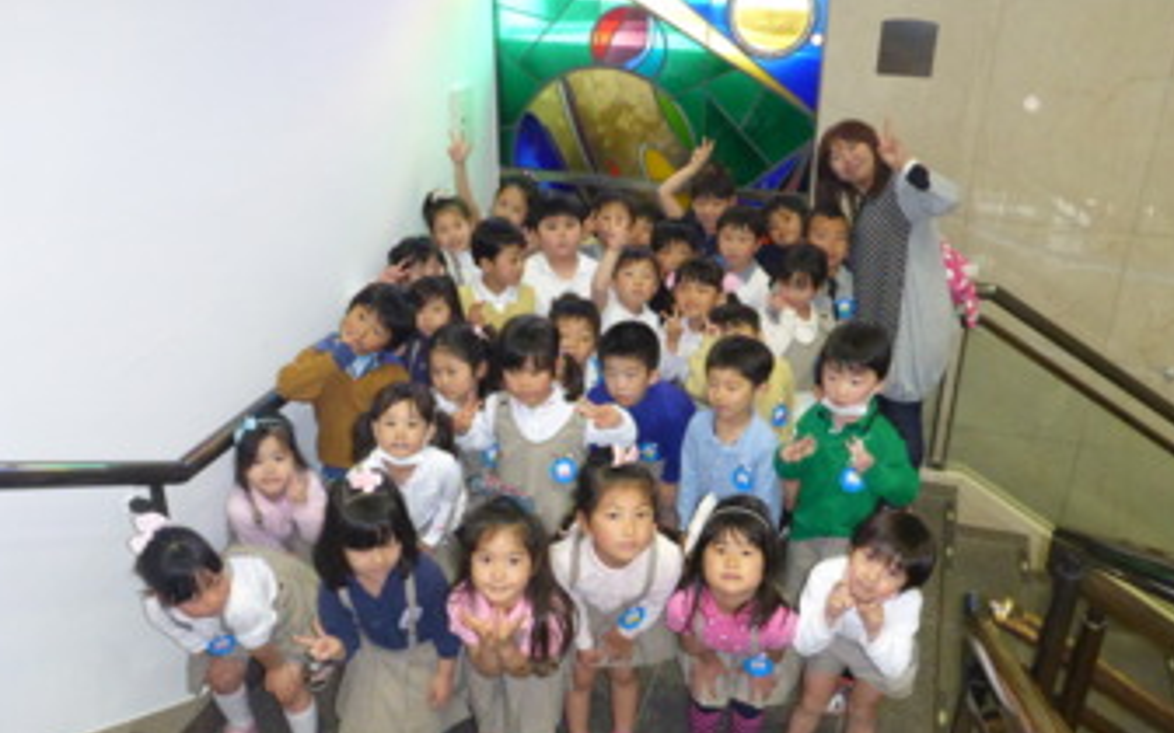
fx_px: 1024
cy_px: 422
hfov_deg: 59.6
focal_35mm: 32
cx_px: 601
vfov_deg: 39.3
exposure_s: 1/60
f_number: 3.4
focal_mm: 5.2
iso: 800
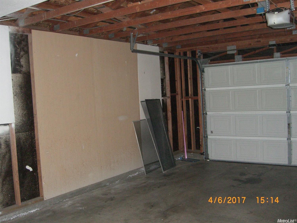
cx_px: 148
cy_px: 112
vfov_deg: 37.7
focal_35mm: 38
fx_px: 326
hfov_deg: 49.0
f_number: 2.8
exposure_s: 1/60
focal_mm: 7.9
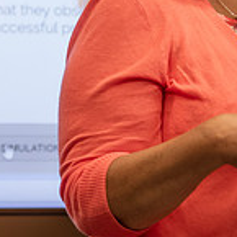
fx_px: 2239
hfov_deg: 6.1
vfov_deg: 6.0
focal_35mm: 289
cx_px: 191
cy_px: 20
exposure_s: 1/200
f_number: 2.8
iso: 800
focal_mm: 85
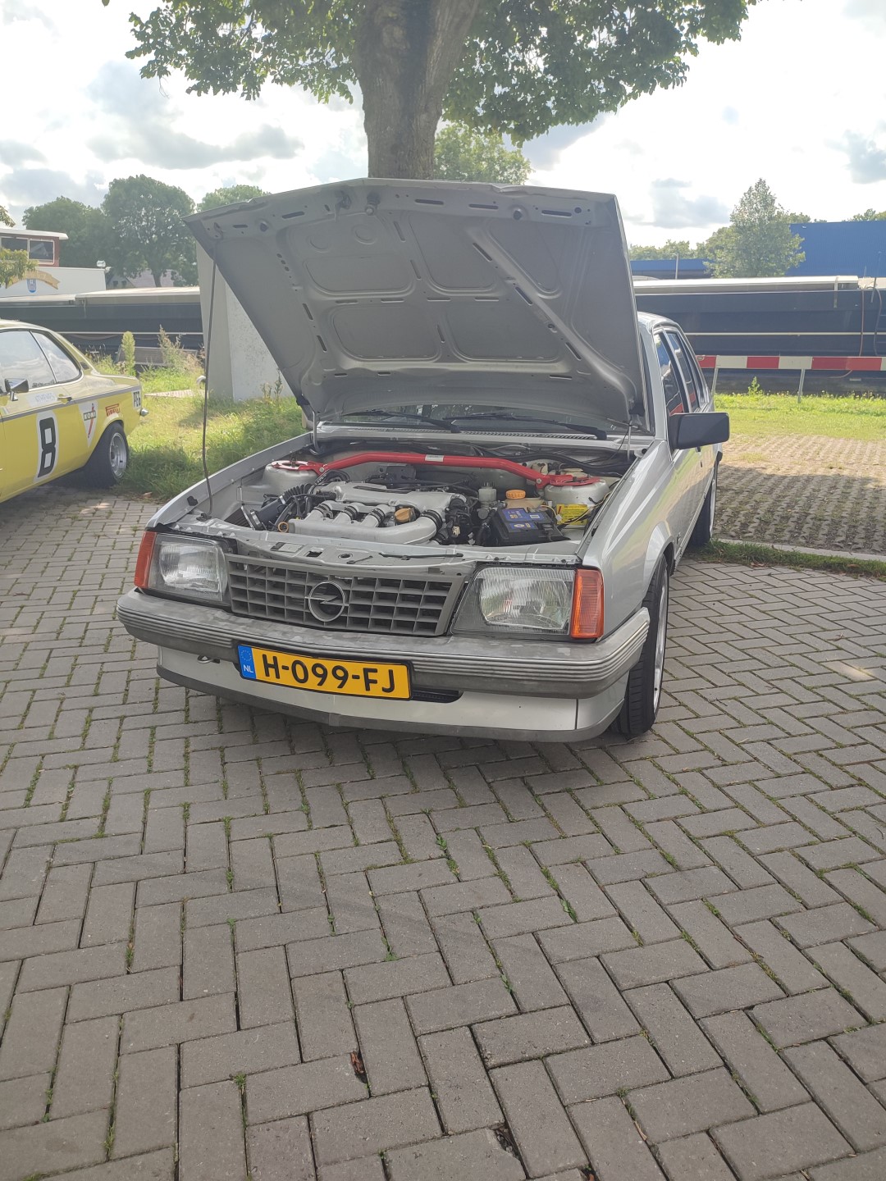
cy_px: 590
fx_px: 819
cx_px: 443
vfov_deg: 71.6
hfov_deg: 56.8
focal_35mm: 24
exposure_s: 1/456
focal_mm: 5.89
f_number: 1.89
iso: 50
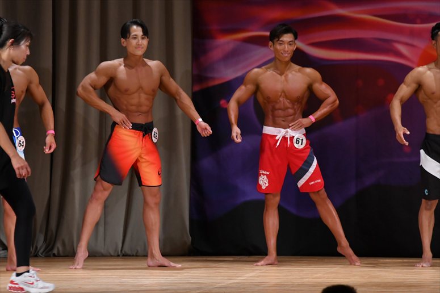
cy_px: 146
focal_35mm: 285
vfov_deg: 4.8
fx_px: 3482
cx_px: 220
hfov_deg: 7.2
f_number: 5.6
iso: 3200
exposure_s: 1/400
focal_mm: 190
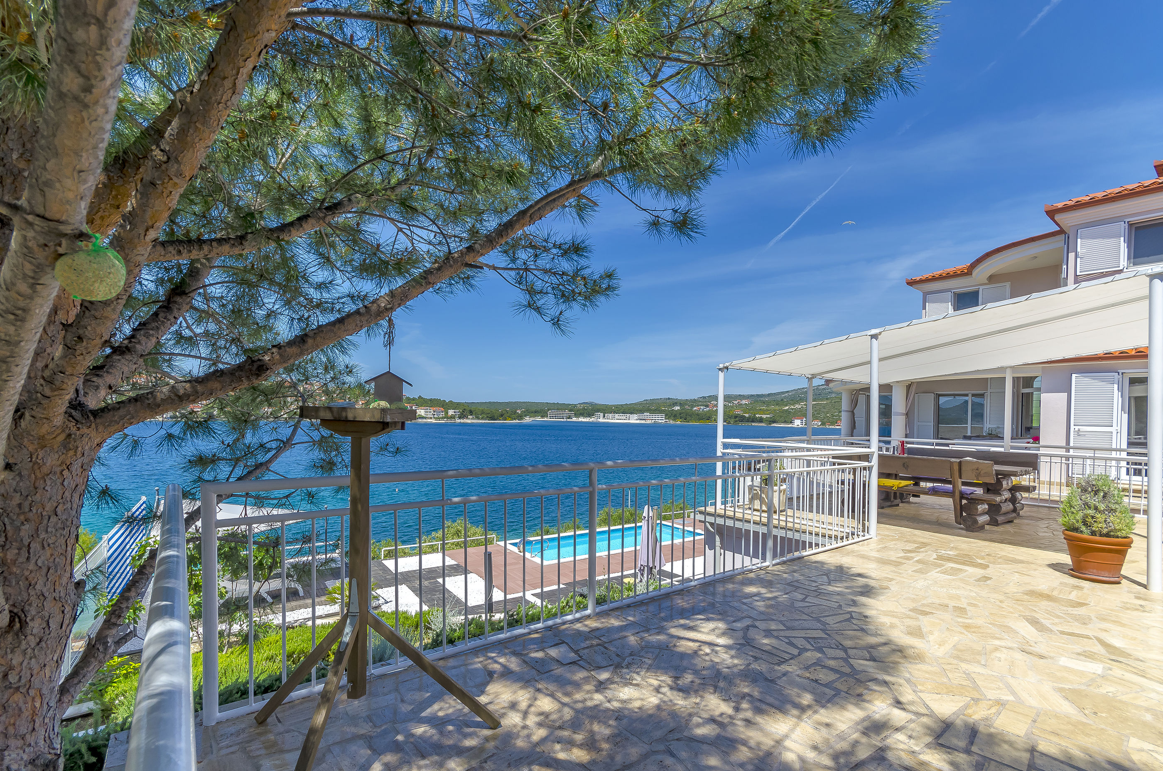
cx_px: 582
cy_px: 386
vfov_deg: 77.1
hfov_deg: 100.5
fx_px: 484
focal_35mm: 15
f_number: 10
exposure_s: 1/250
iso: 100
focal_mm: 10
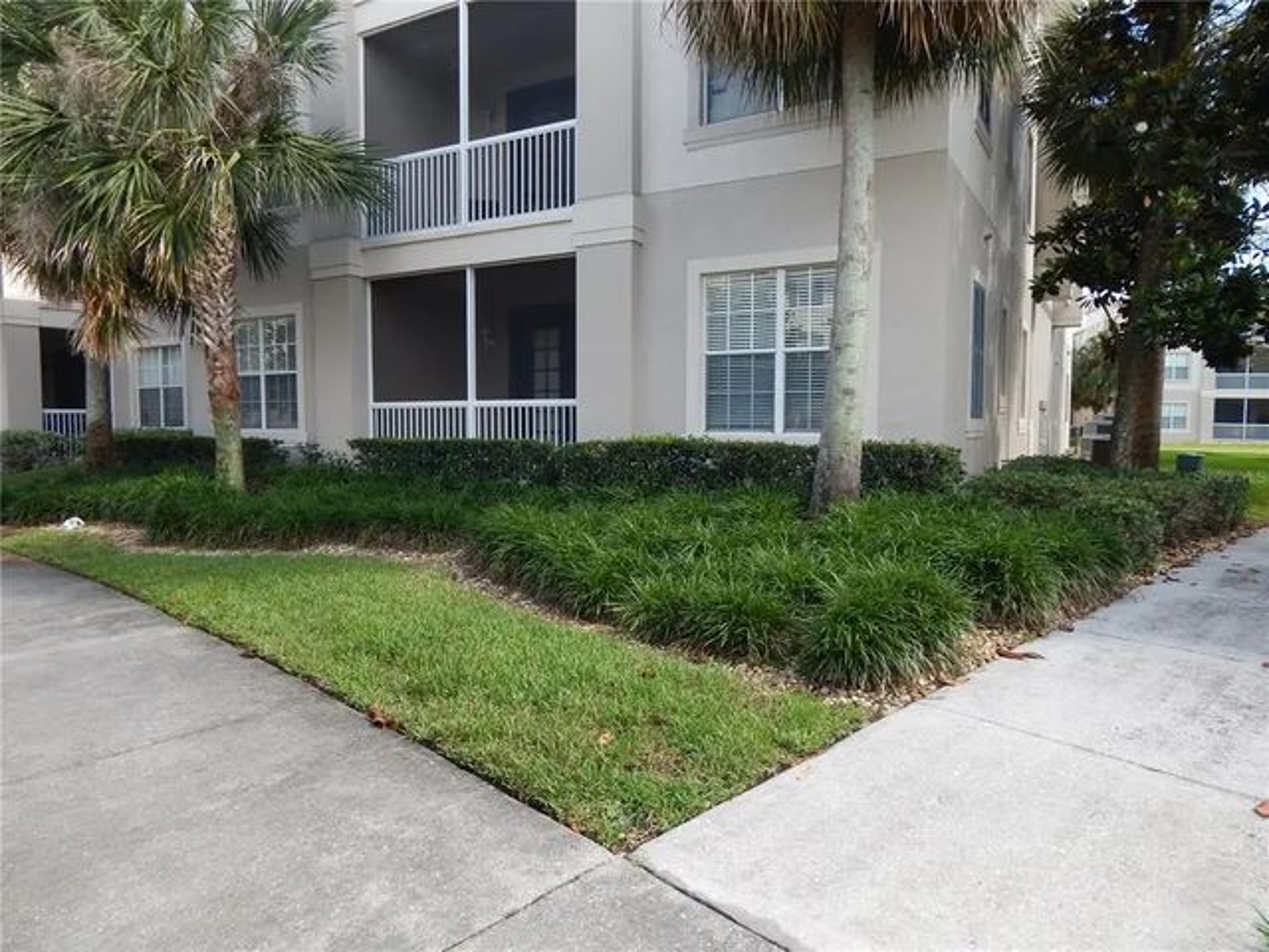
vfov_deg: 61.1
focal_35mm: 22
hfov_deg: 76.4
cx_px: 634
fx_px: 807
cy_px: 476
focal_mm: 4
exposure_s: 1/400
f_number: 3
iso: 125
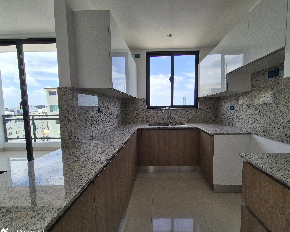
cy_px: 119
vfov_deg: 88.0
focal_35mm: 14
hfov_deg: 100.6
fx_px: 120
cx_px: 155
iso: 50
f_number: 2.2
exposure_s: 1/784
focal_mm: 2.2
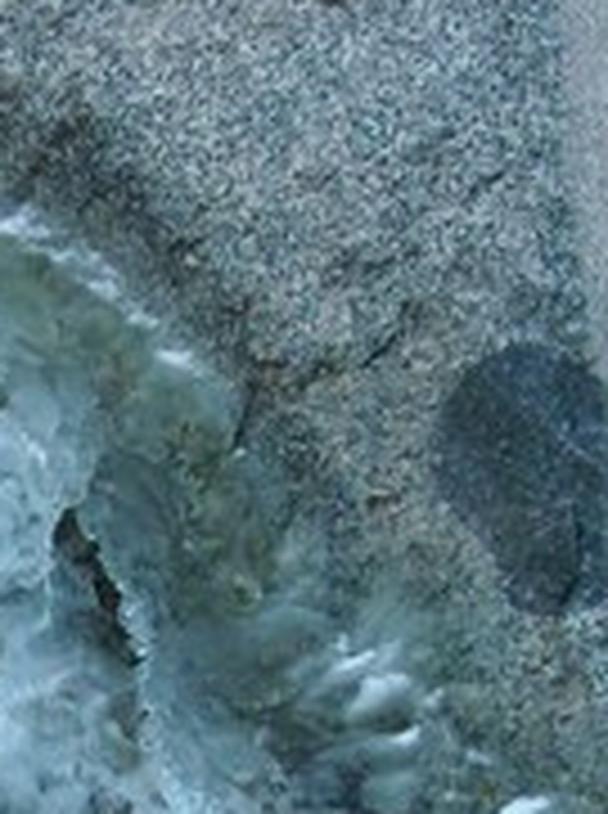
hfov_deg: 7.2
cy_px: 1028
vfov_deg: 9.6
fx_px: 4771
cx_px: -270
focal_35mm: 203
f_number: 3.6
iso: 50
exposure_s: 1/279
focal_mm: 9.1
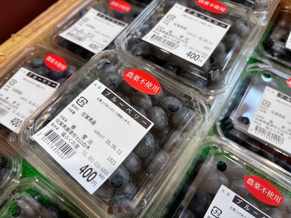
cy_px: 109
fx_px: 219
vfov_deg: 53.1
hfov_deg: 67.3
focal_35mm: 26
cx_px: 146
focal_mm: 5.96
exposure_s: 1/120
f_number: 1.6
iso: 125
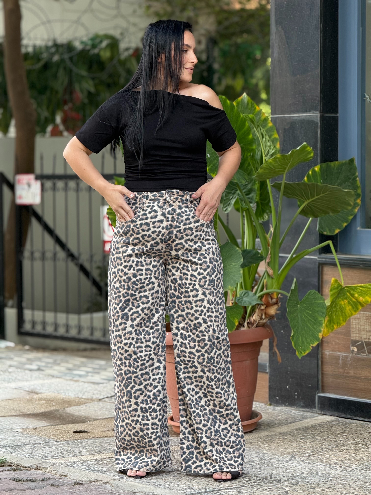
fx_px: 1715
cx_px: 186
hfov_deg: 12.3
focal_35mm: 120
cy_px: 248
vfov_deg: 16.4
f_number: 2.8
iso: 160
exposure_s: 1/99
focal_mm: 15.66
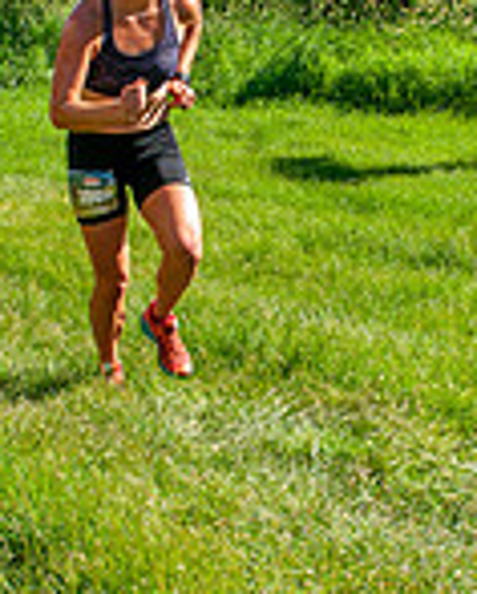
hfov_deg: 15.0
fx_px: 1814
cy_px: 226
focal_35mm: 103
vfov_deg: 18.6
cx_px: 265
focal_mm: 24
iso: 200
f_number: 8
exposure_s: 1/400
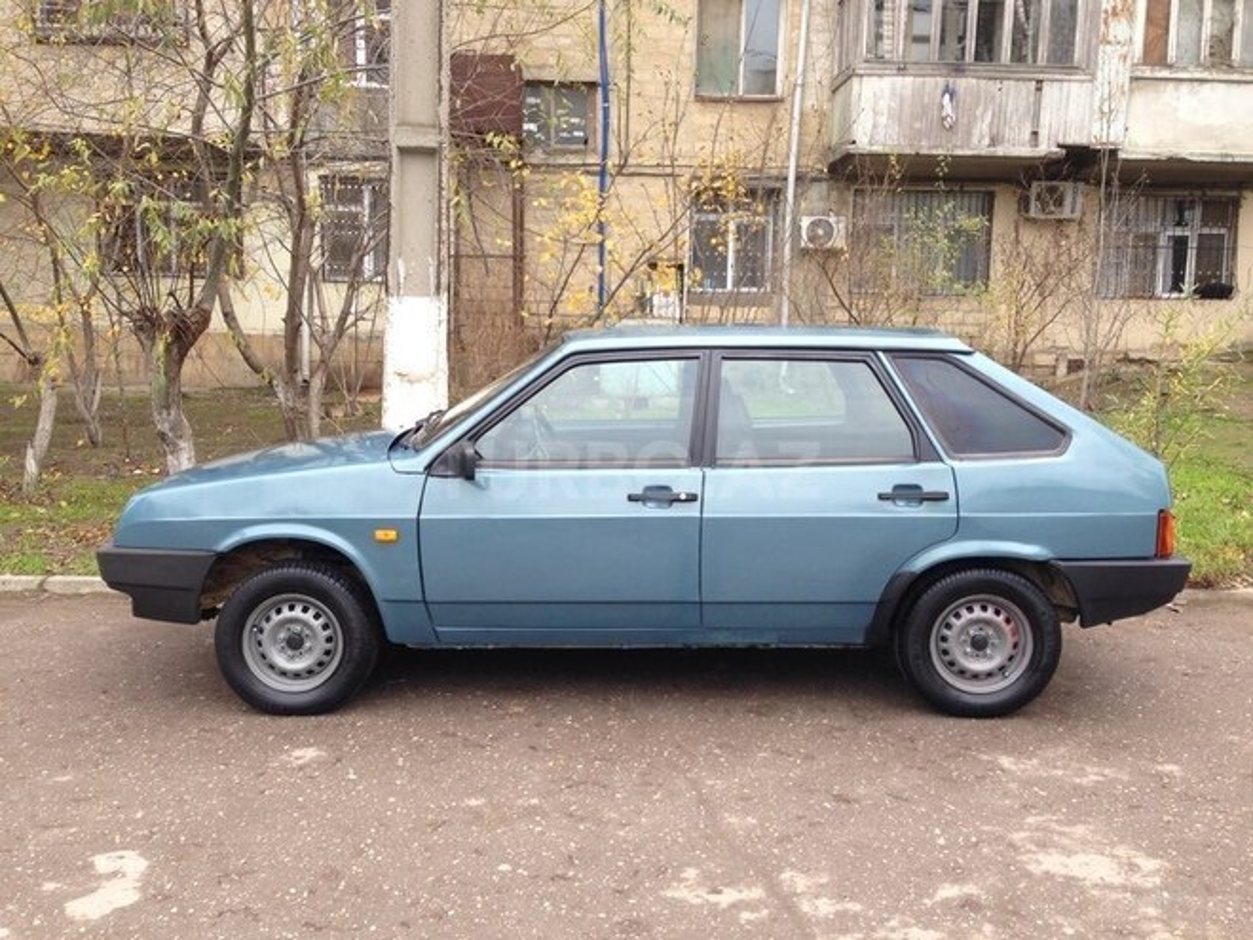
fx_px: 1195
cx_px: 626
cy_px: 470
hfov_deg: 55.4
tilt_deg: -8.1
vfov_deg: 42.9
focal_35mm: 33
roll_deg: -1.9
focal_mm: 4.12
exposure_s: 1/146
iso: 50
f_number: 2.4
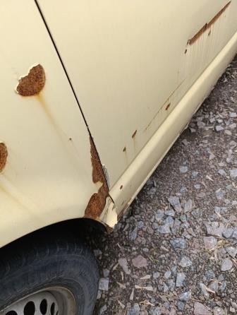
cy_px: 158
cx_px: 118
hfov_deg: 59.0
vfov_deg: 73.8
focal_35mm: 23
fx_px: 209
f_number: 1.6
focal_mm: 6.14
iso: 64
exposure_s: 1/100
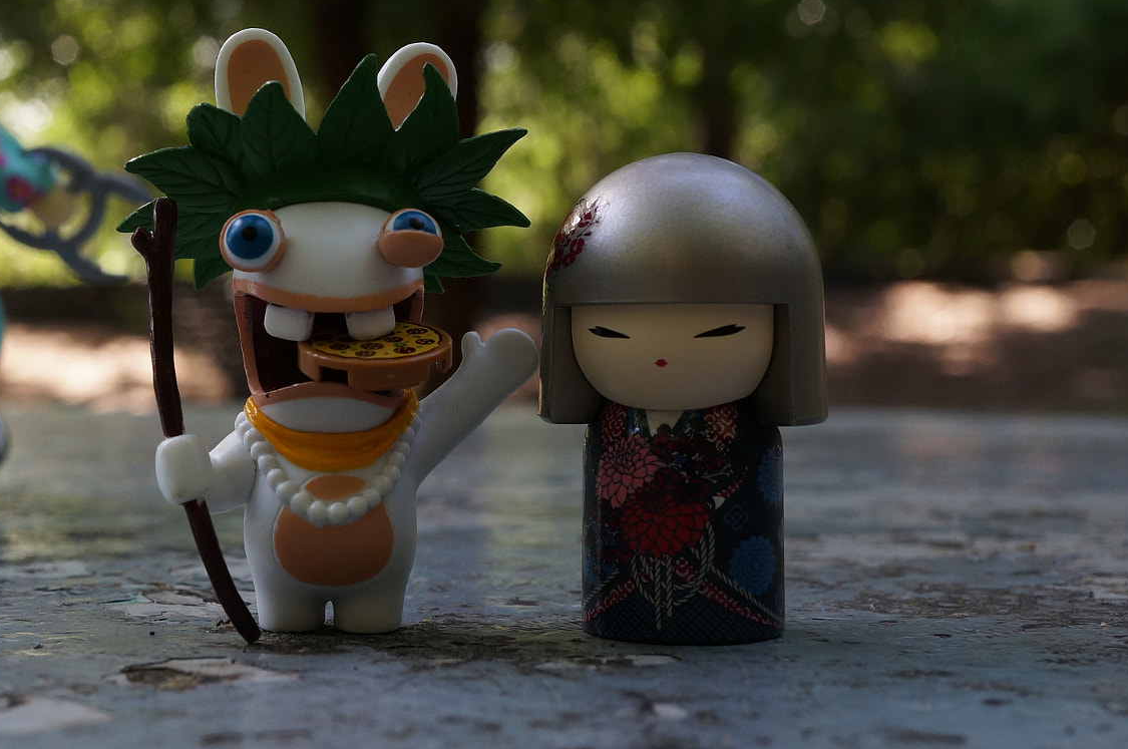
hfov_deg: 31.2
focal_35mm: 64
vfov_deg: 21.2
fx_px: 2003
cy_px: 320
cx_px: 371
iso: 400
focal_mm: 30
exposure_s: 1/50
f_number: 9
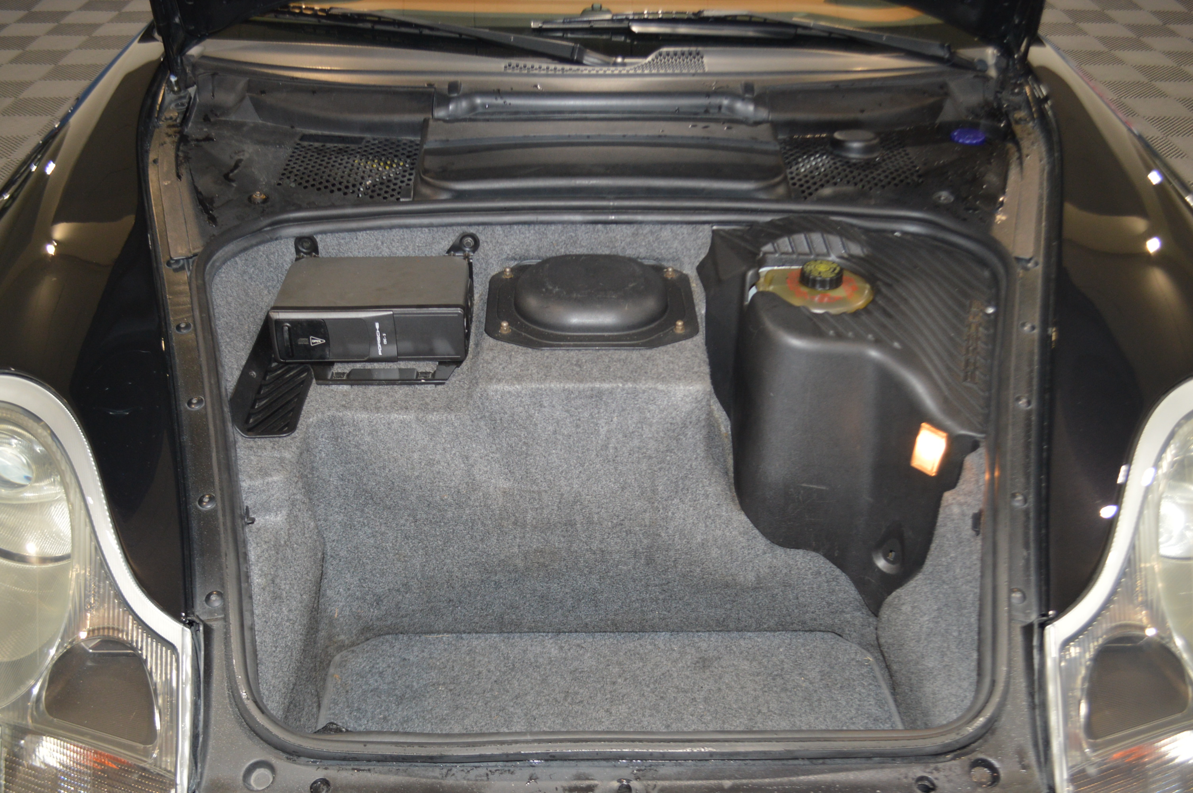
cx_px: 596
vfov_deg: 36.8
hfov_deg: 53.2
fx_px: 1192
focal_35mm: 36
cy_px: 396
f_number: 4
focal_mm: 24
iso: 560
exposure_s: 1/60
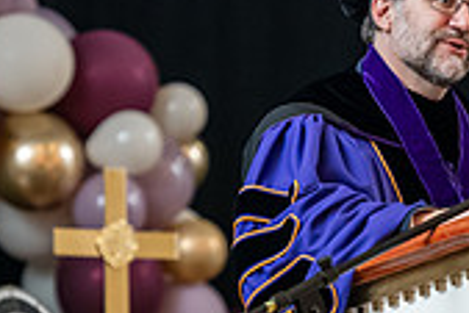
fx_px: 7171
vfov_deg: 2.5
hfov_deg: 3.7
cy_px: 273
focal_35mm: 550
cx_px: 413
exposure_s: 1/200
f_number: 3.2
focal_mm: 160
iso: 2000
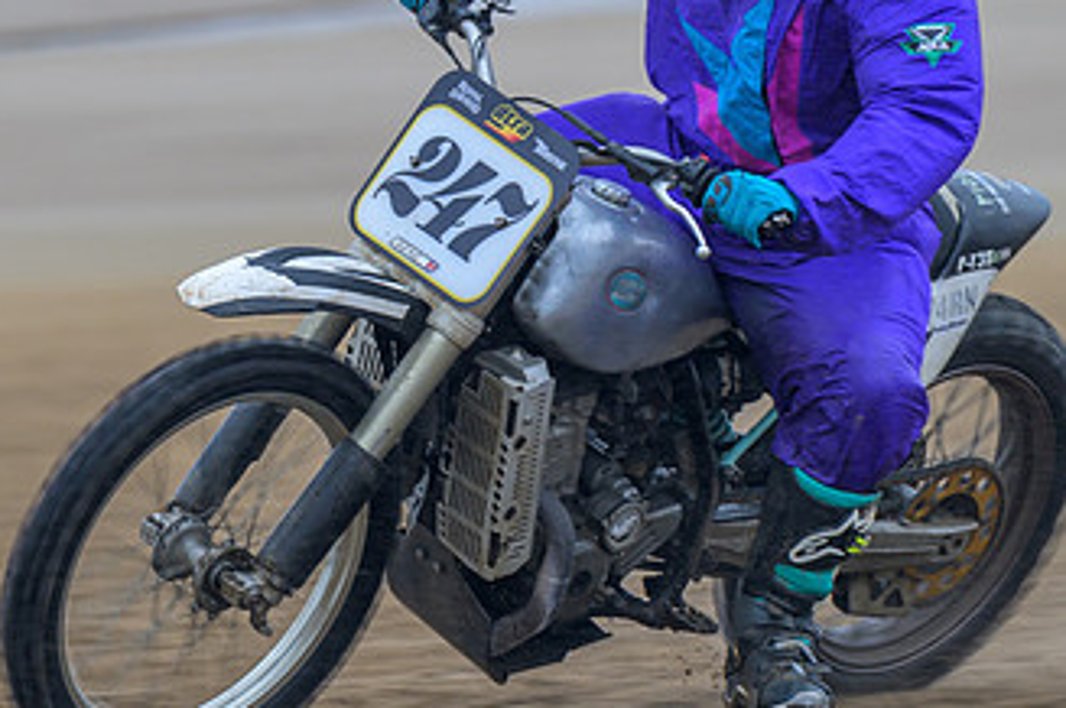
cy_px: 132
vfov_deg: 2.2
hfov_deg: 3.2
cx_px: 727
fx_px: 18843
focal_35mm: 637
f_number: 4
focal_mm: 200
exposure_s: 1/320
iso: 220
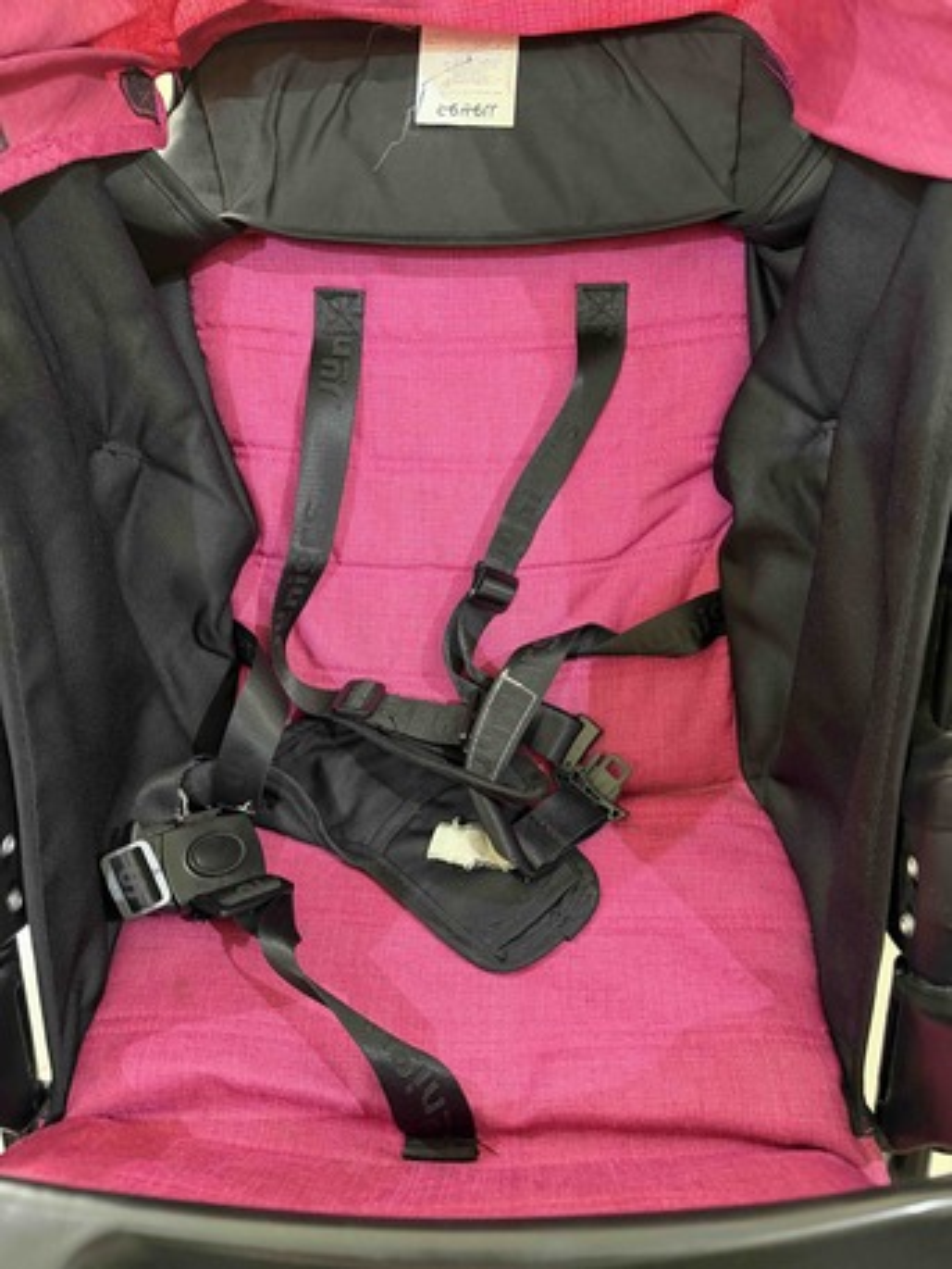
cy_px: 634
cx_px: 476
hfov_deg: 56.8
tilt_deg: -56.6
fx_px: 880
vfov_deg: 71.6
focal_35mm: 24
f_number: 1.78
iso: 800
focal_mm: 6.76
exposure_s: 1/40
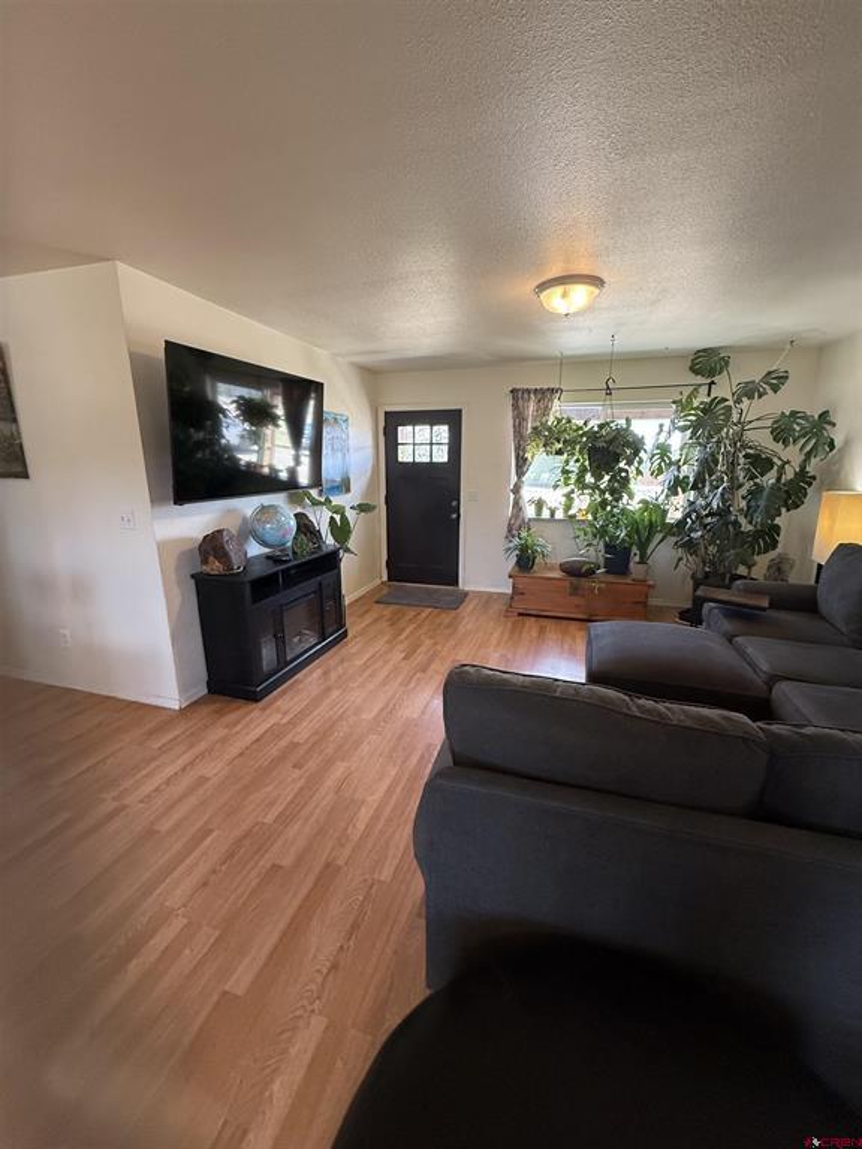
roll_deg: -0.8
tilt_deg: -12.8
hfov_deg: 85.7
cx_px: 431
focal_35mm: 14
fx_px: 465
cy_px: 574
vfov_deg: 102.1
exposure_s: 1/120
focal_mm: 2.22
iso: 400
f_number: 2.2
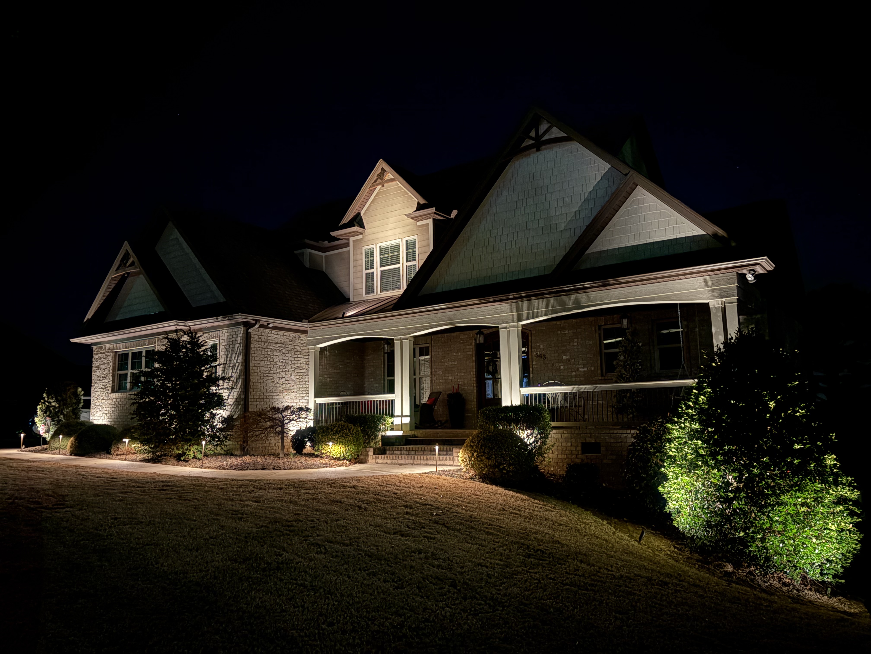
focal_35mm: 26
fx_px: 654
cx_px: 436
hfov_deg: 67.3
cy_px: 327
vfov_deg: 53.1
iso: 1250
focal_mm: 5.96
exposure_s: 1/9
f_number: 1.6
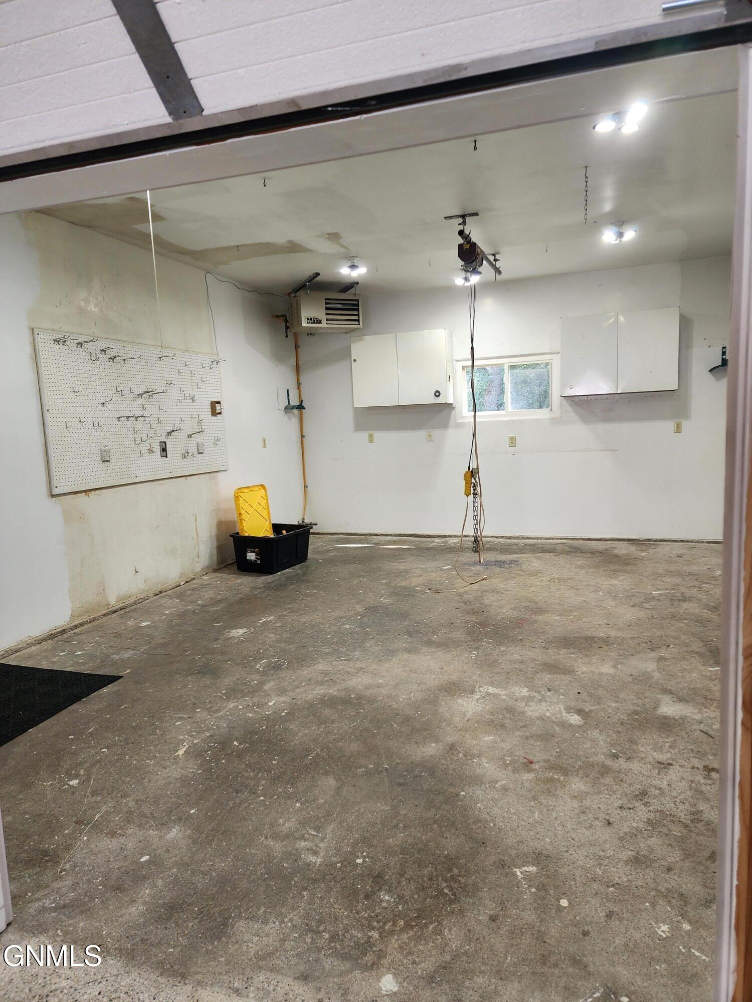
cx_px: 376
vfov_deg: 73.9
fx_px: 666
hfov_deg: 58.9
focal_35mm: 23
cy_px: 501
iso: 64
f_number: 1.8
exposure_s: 1/120
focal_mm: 6.4
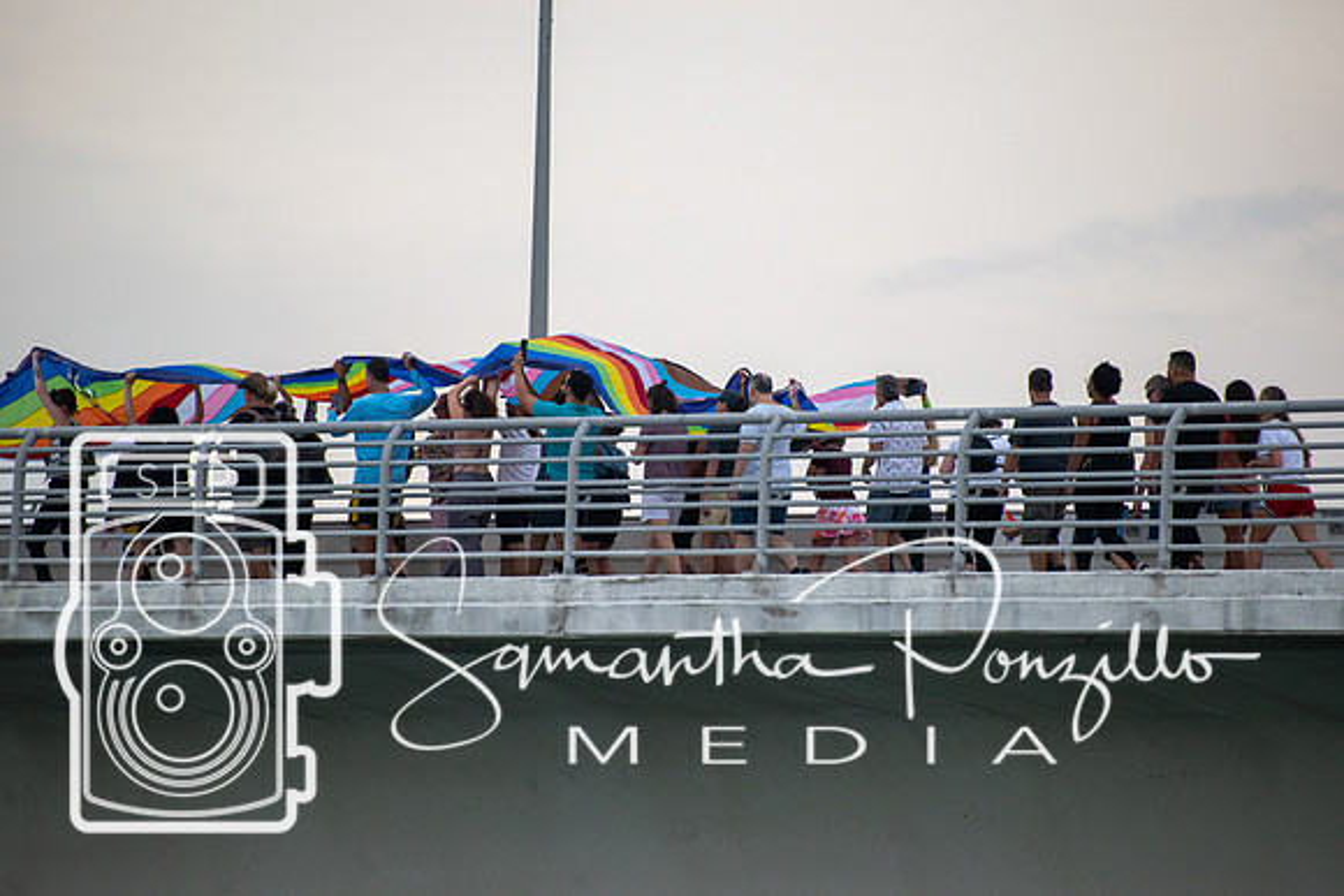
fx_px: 16803
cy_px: 448
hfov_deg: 4.6
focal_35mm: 450
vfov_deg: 3.1
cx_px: 672
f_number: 6.3
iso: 720
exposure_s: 1/1000
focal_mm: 300
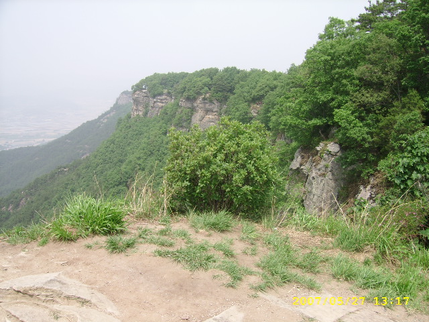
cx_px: 214
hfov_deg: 52.6
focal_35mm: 35
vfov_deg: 40.7
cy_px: 161
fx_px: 434
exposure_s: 1/210
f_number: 5.8
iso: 50
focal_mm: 5.95
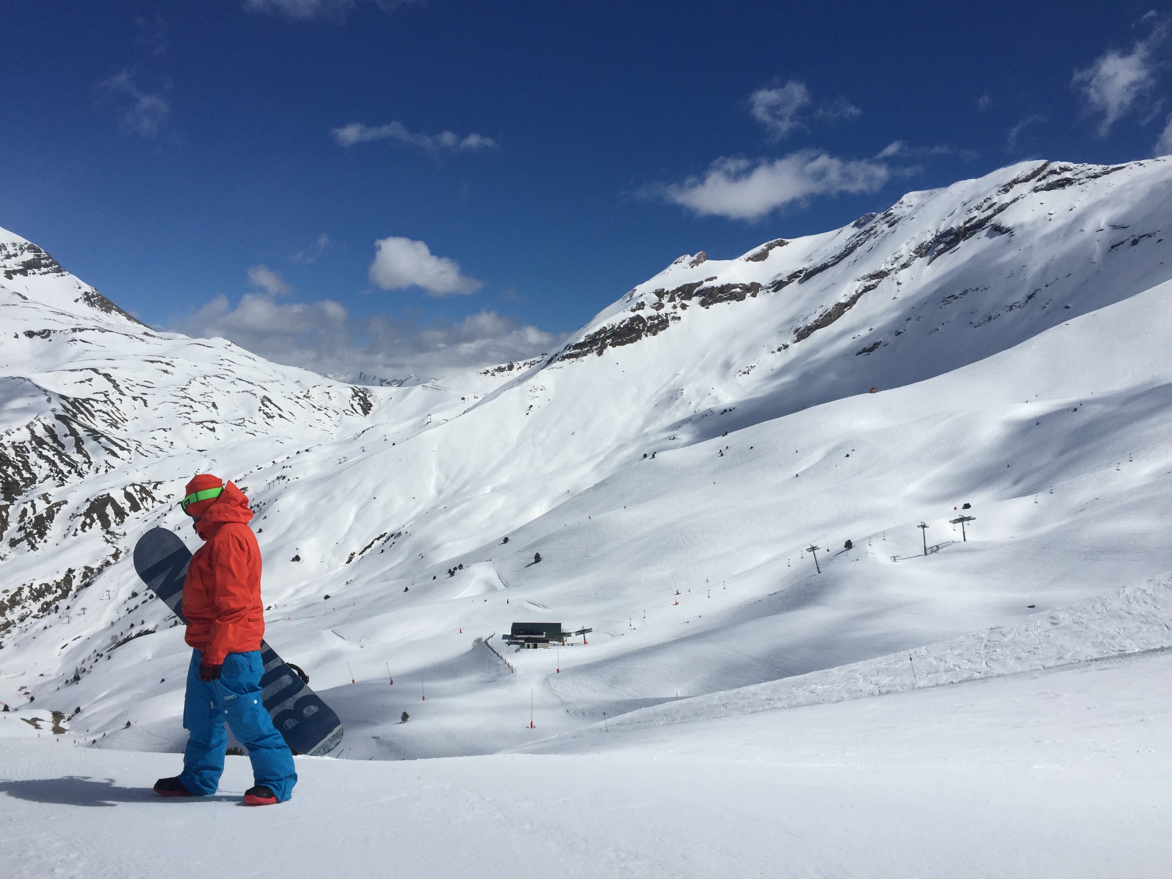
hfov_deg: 61.7
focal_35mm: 29
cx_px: 586
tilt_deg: -4.7
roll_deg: -0.2
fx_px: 982
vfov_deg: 48.2
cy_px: 440
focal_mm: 4.15
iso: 32
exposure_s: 1/13333
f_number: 2.2
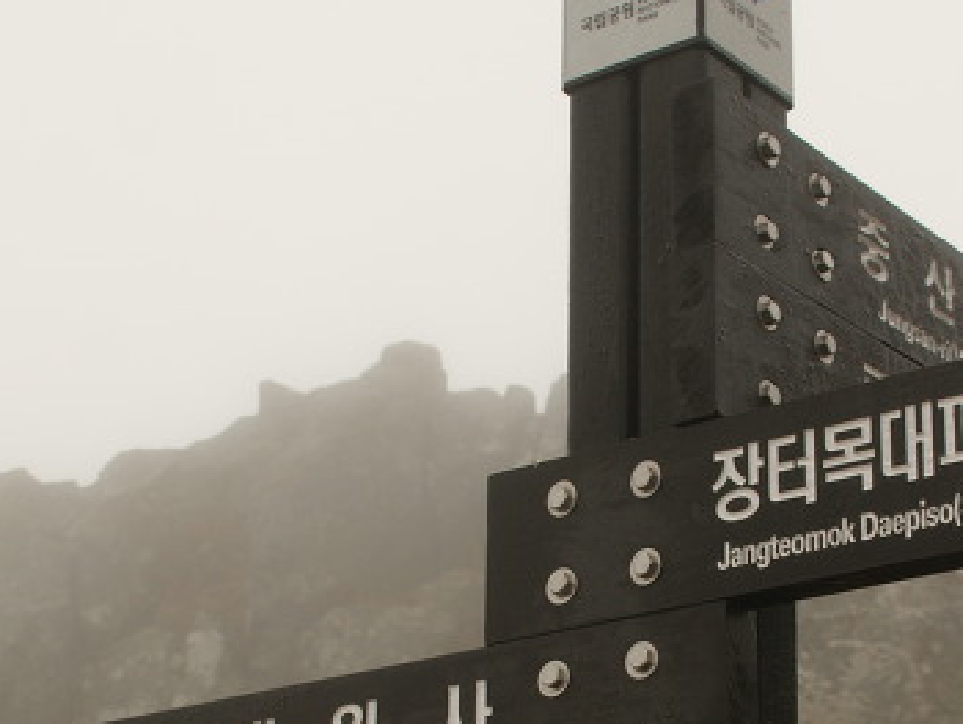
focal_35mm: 86
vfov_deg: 17.1
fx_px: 2394
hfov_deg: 22.7
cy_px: 556
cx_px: 600
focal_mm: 22
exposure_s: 1/60
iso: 100
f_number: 7.1
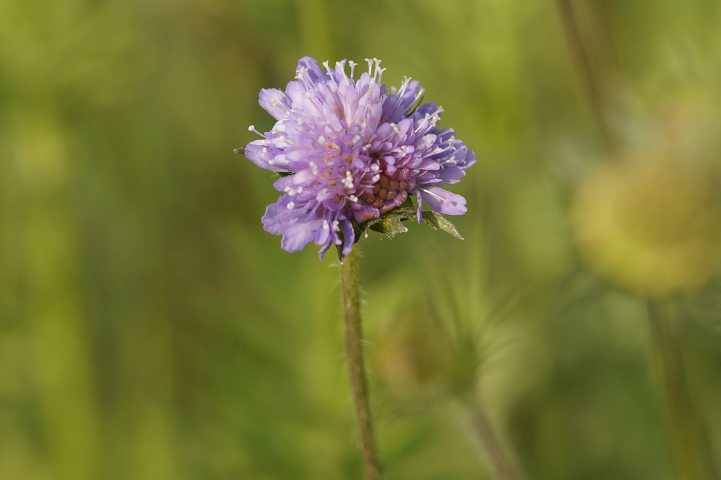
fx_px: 3004
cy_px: 240
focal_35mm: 150
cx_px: 360
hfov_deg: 13.7
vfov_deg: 9.1
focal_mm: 100
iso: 100
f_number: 4
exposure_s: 1/500
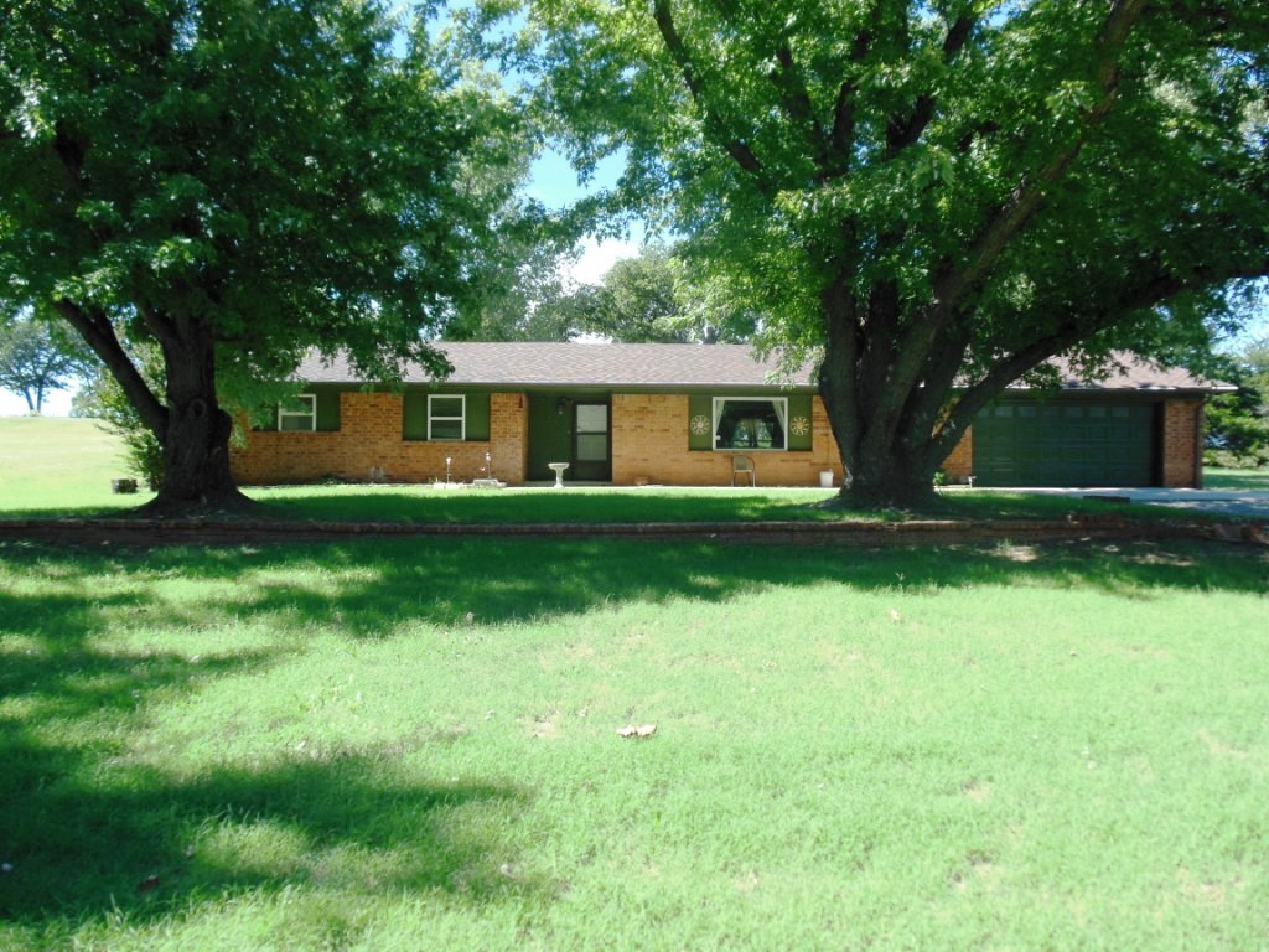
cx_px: 634
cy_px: 476
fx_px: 916
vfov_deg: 54.9
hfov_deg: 69.4
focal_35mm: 25
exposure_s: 1/400
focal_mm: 4.5
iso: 125
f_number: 3.2
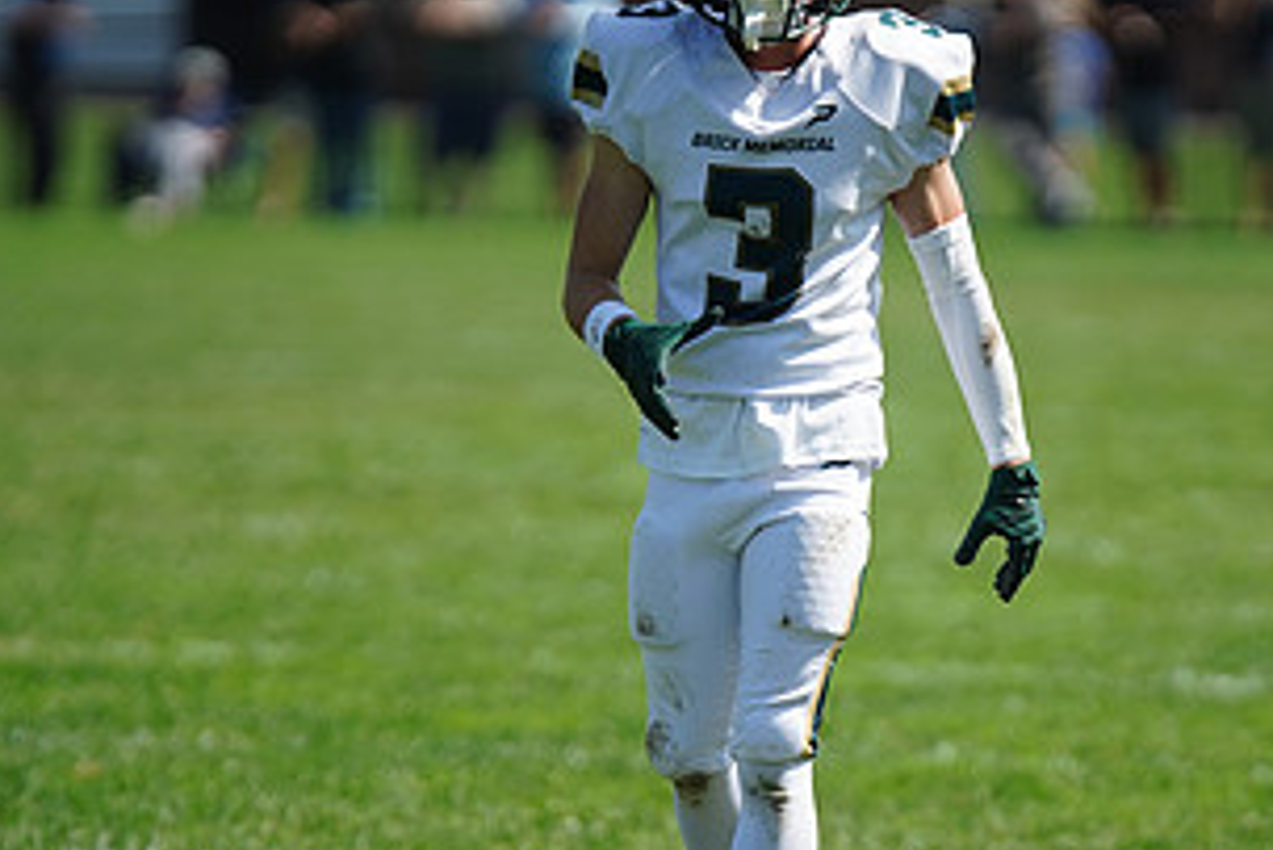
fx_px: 20235
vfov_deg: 2.4
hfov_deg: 3.6
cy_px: 446
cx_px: 787
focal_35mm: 572
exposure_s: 1/5000
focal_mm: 300
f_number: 2.8
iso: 400
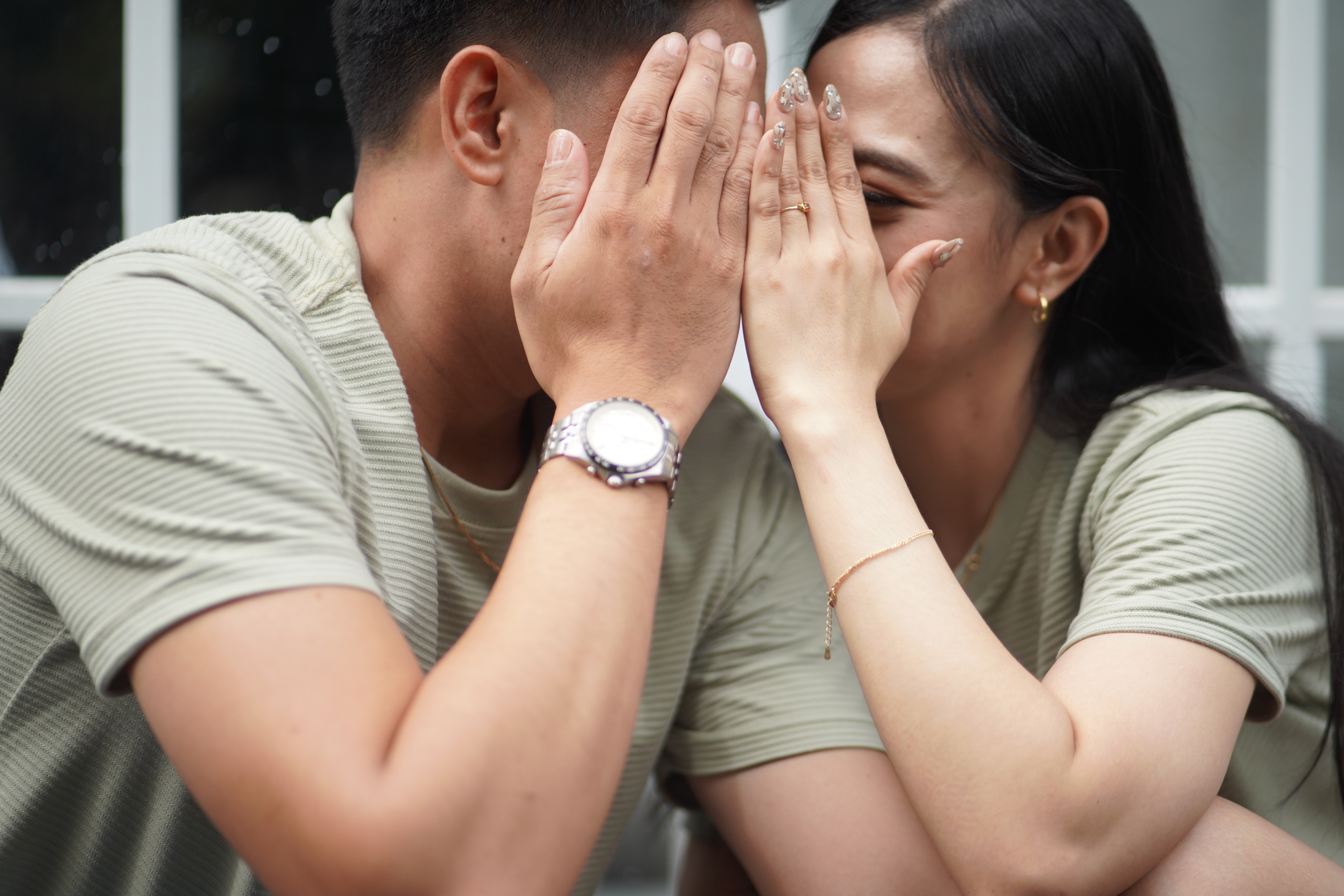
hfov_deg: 21.0
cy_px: 477
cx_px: 695
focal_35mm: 97
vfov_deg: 14.1
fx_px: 3621
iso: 500
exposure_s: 1/4000
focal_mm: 85
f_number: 1.8
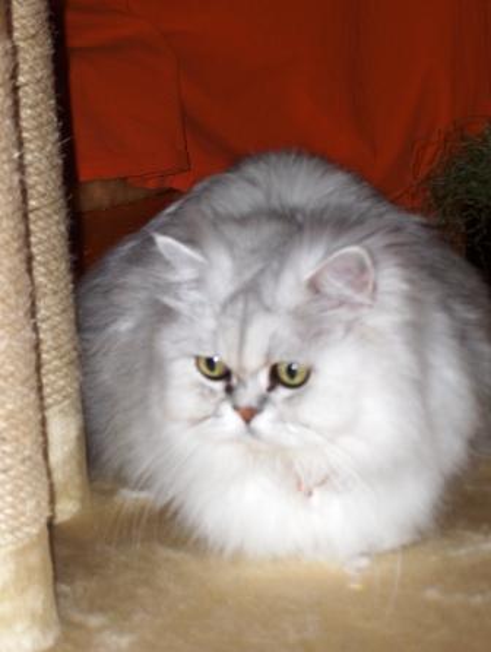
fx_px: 2206
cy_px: 326
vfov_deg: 16.8
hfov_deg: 12.7
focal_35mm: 117
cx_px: 246
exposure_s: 1/125
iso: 100
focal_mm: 24
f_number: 4.9
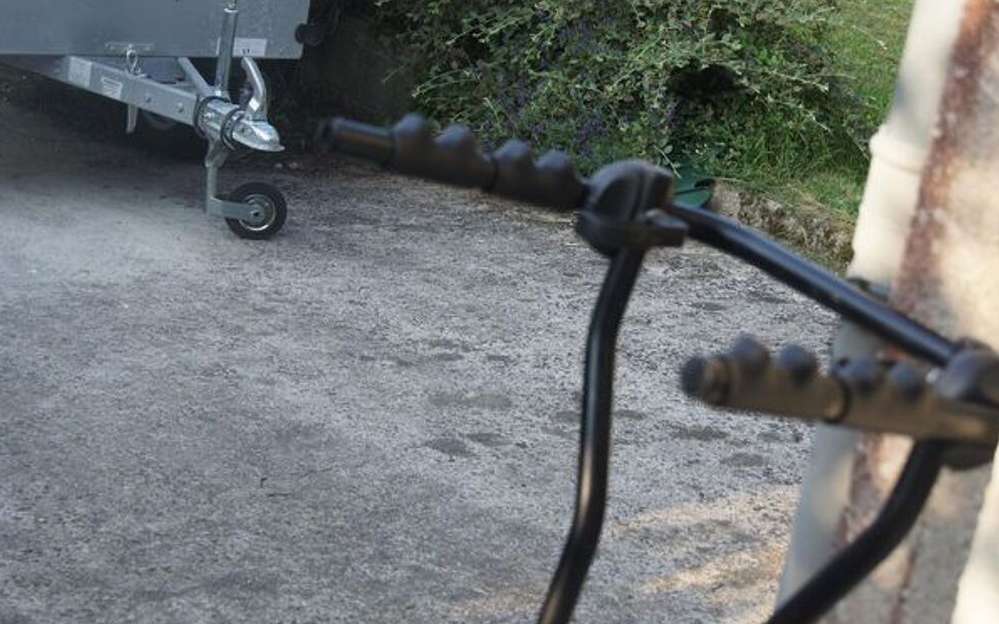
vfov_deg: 16.9
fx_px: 2096
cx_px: 500
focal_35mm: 77
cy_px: 311
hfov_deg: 26.8
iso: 100
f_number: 5.6
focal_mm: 50
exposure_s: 1/80
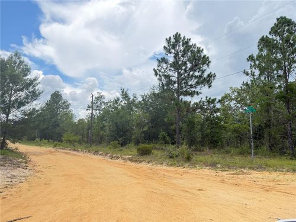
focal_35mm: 24
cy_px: 111
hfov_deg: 71.6
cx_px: 148
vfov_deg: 56.8
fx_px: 205
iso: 100
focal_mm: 6.76
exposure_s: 1/1522
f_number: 1.78
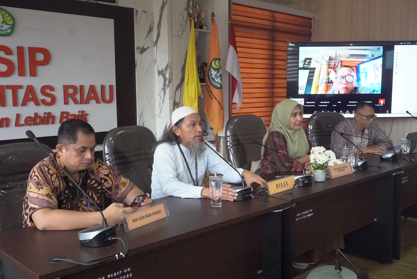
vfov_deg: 35.5
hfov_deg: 51.3
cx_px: 208
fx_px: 435
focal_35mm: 38
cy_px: 140
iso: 16000
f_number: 9
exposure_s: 1/200
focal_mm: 25
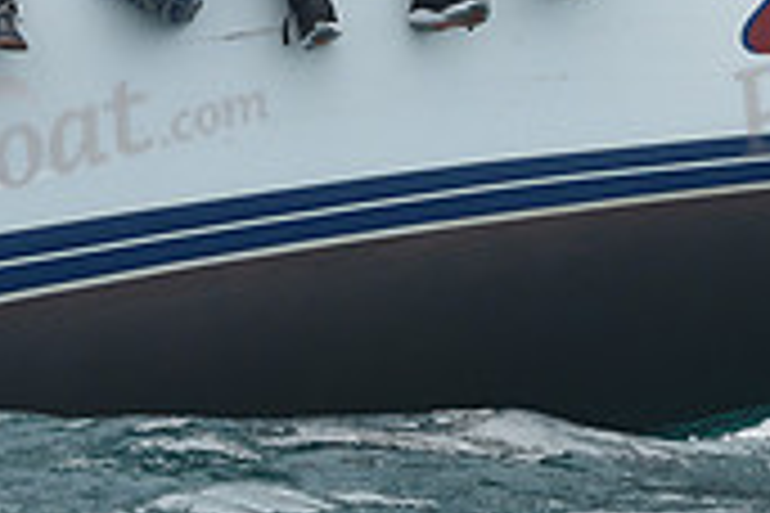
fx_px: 8726
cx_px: 504
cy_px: -128
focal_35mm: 408
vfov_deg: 3.4
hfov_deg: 5.1
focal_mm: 120
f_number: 10
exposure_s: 1/800
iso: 250
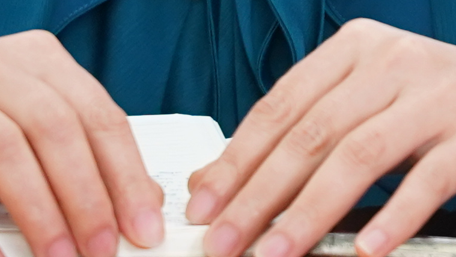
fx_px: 7013
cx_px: 1017
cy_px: -588
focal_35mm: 580
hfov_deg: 3.7
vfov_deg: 2.1
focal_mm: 70
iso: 1250
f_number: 3.2
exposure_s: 1/125
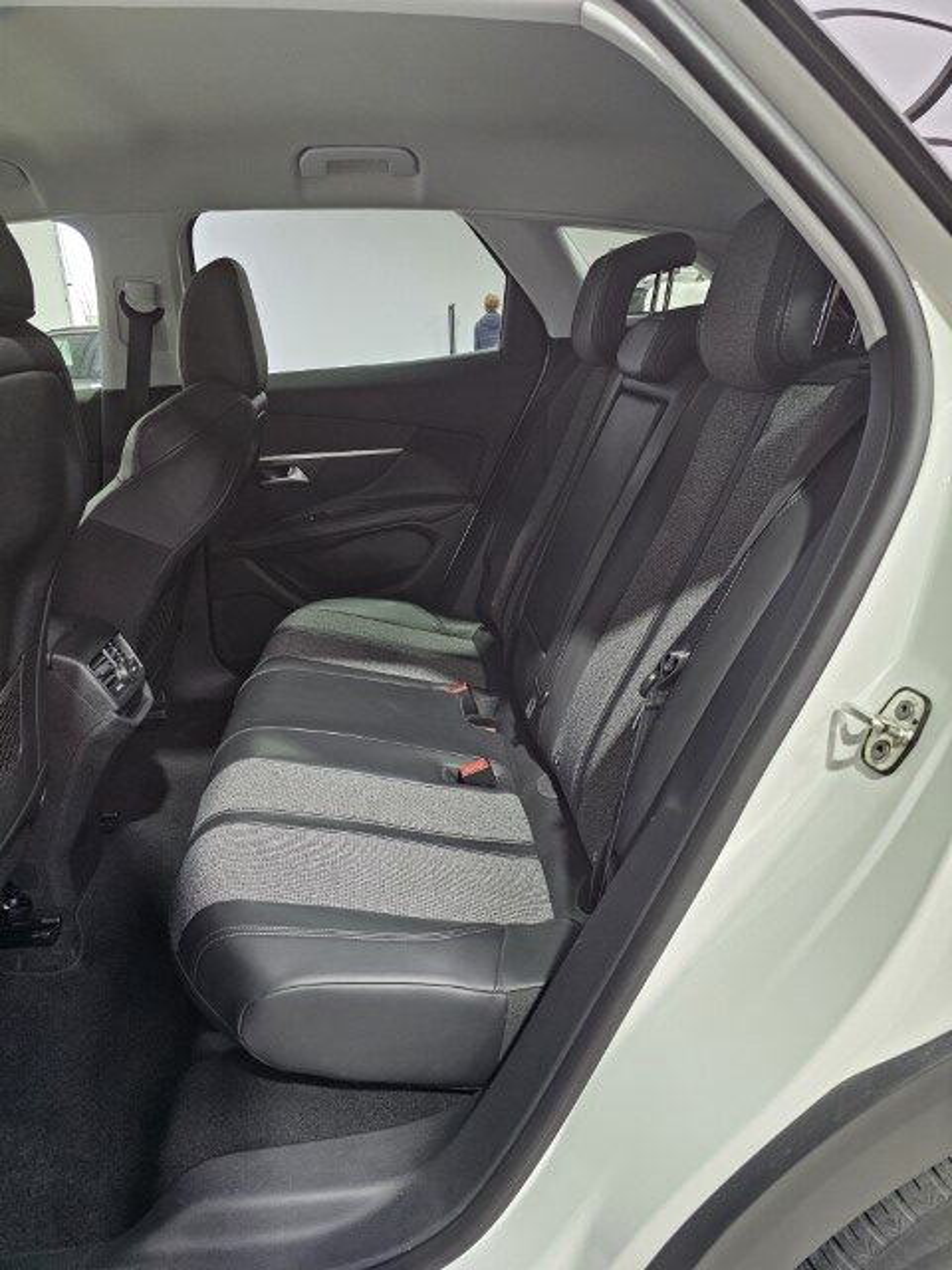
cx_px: 476
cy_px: 635
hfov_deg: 58.9
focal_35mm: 23
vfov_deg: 73.9
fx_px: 843
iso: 640
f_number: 1.7
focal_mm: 6.3
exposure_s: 1/100
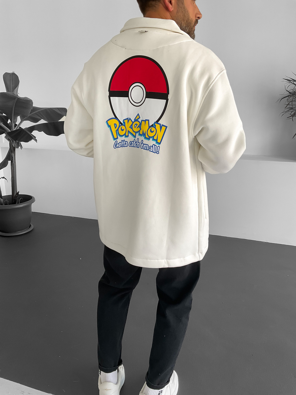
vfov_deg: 61.7
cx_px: 148
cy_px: 198
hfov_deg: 48.2
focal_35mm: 29
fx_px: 331
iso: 32
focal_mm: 3
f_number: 1.8
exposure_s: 1/120
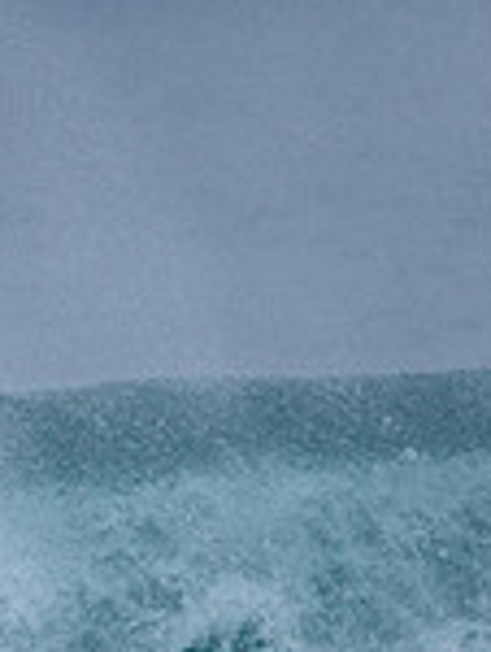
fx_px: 35058
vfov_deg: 1.1
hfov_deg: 0.8
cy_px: 819
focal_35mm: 1859
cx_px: -169
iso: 400
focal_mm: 500
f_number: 5.6
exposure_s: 1/2000
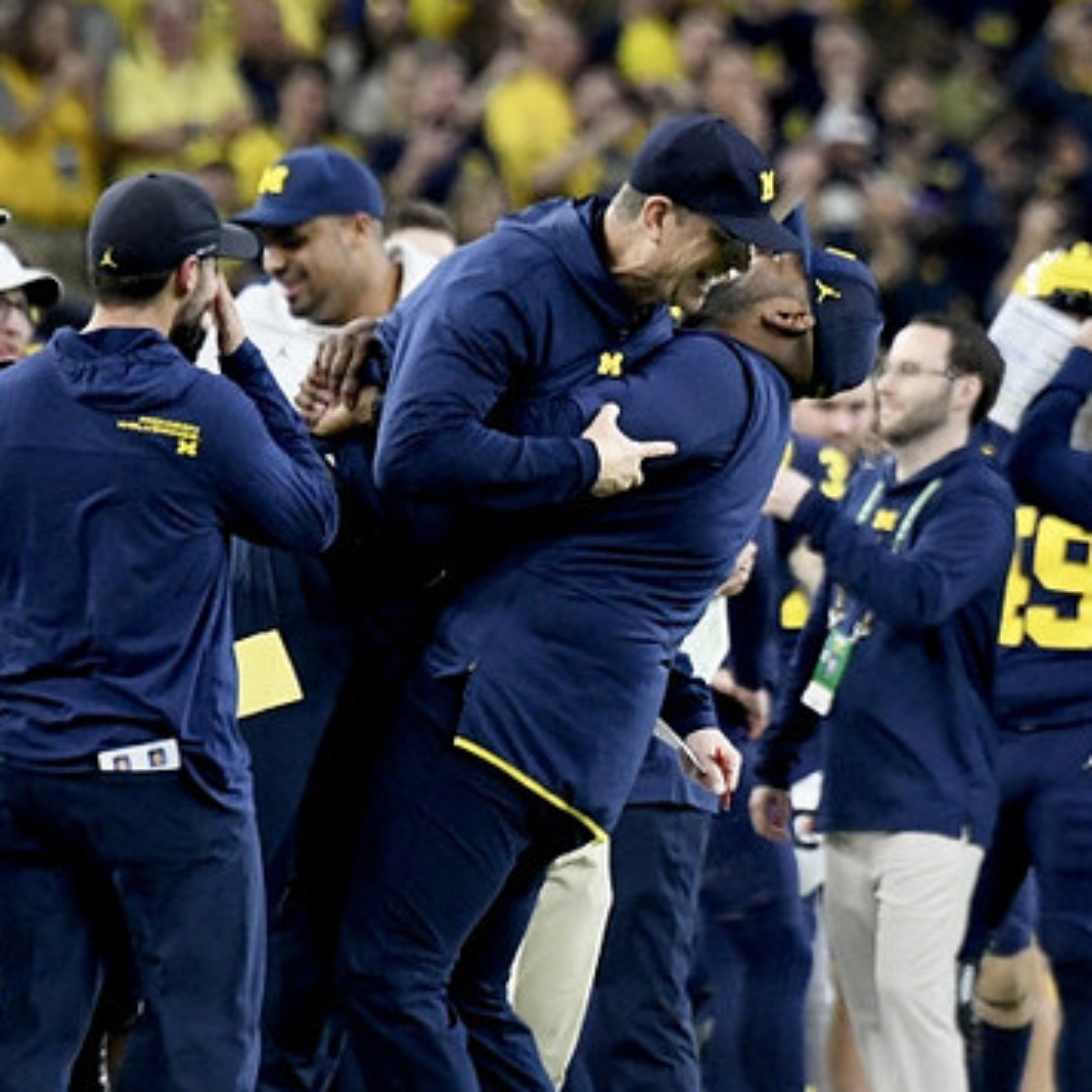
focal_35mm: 768
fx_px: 27410
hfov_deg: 2.3
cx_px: 706
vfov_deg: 2.3
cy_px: 561
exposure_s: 1/640
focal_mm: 370
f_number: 5.6
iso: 6400
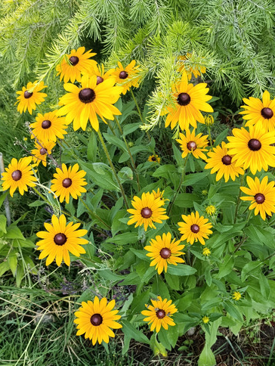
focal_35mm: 38
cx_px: 170
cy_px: 230
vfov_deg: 48.5
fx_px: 402
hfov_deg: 37.6
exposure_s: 1/100
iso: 100
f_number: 1.6
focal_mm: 6.14
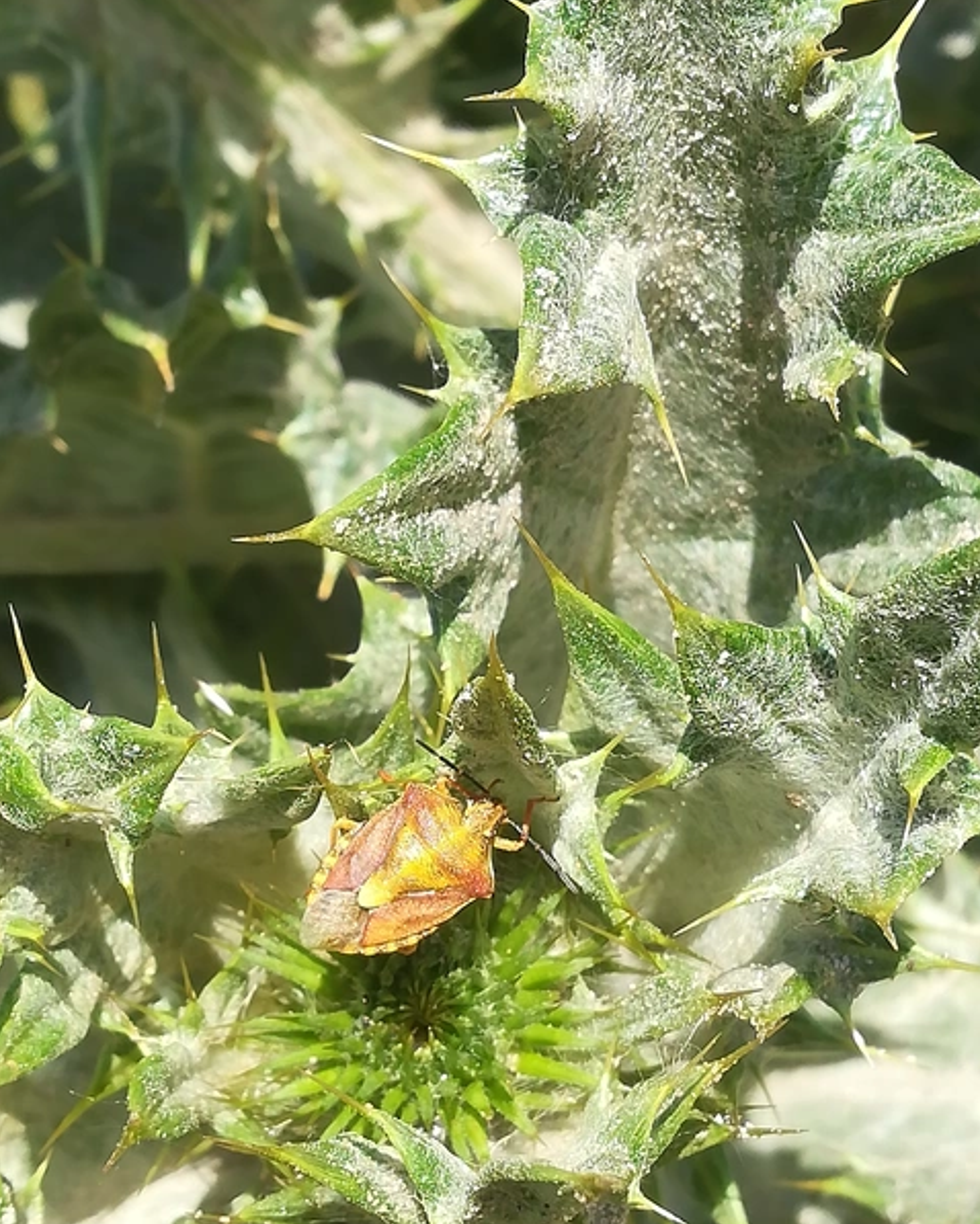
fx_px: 2464
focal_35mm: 68
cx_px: 490
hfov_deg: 22.5
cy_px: 644
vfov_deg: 27.9
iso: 50
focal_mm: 3.83
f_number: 2.2
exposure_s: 1/437
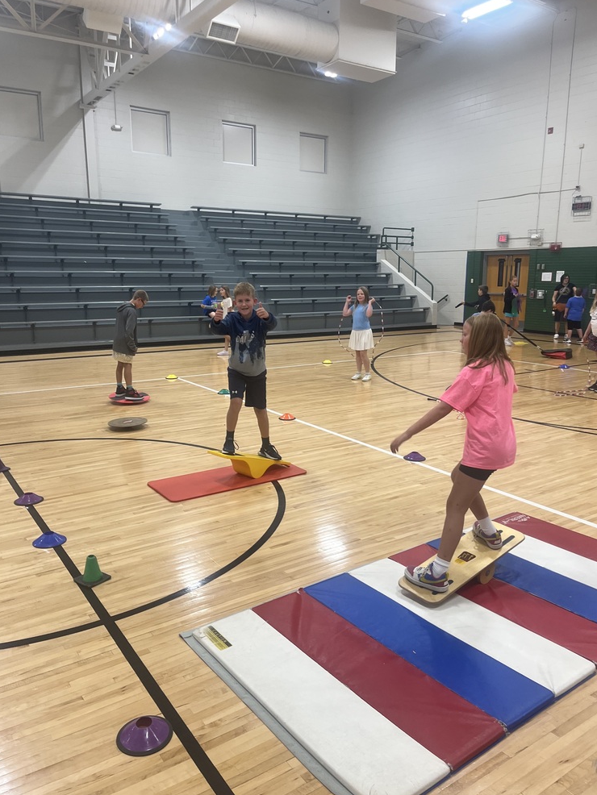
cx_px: 301
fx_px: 621
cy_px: 402
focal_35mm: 27
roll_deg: -1.4
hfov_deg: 51.4
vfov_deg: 65.3
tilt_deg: -17.0
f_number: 1.6
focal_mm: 5.1
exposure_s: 1/120
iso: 100
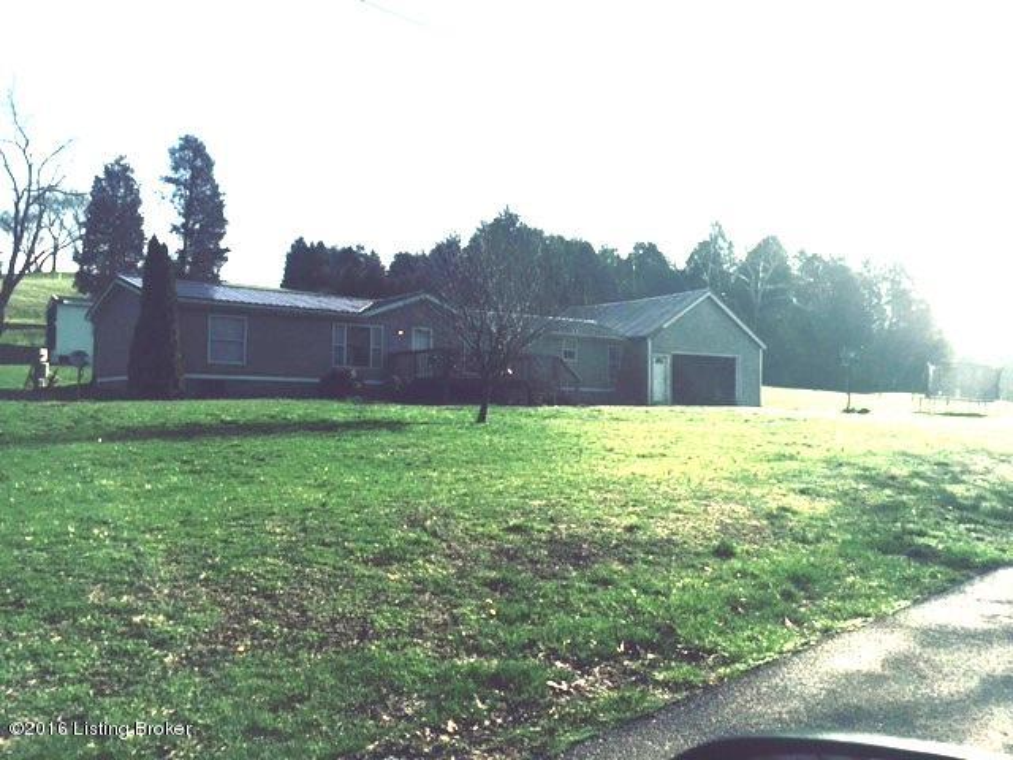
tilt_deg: -0.9
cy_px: 380
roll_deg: +1.7
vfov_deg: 48.2
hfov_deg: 61.7
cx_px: 506
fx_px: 849
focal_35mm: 29
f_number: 2.2
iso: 32
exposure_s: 1/3968
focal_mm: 4.15
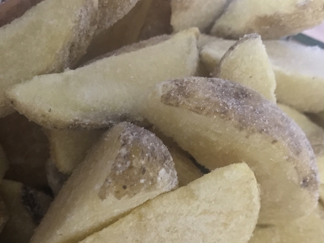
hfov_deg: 37.3
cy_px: 196
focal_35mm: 51
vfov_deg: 27.9
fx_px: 477
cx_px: 120
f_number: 1.8
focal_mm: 3.99
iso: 100
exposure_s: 1/6
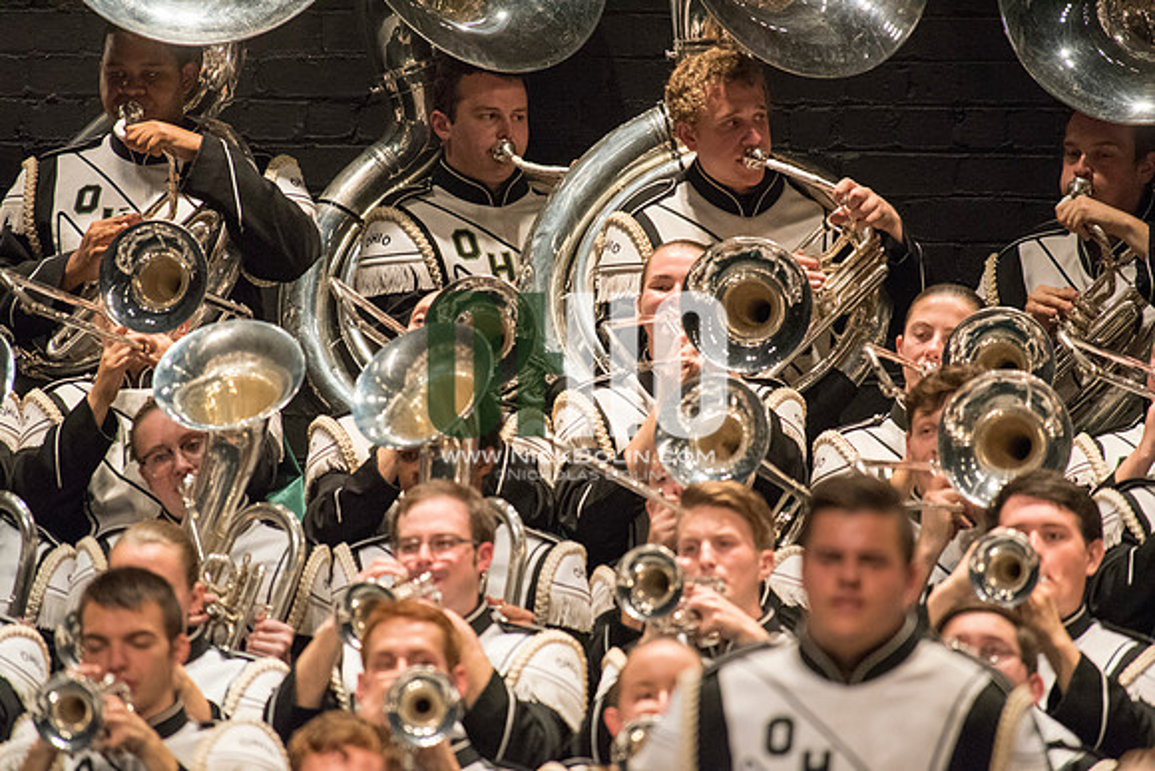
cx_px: 578
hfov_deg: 3.4
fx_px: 19254
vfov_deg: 2.3
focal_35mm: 600
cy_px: 386
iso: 4000
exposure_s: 1/320
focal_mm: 600
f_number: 5.6
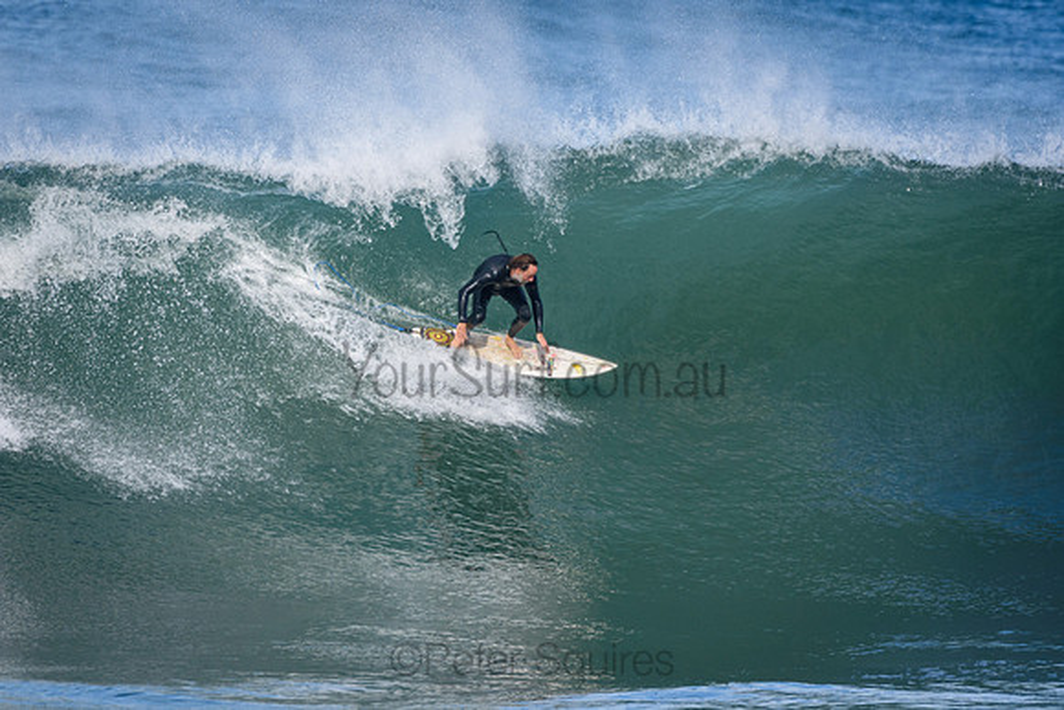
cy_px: 355
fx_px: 19510
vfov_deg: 2.1
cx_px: 532
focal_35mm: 660
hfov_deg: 3.1
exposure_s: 1/2000
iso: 500
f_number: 5.6
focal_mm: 440
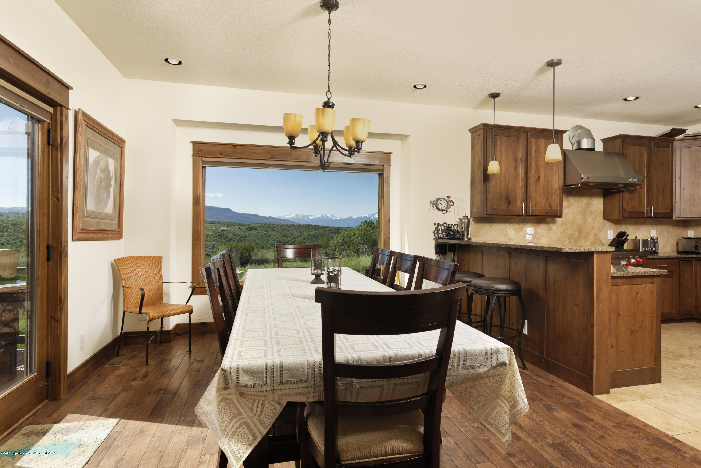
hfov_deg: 84.0
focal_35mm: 20
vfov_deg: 62.0
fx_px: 390
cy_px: 234
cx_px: 350
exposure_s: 1/200
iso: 125
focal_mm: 20
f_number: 7.1
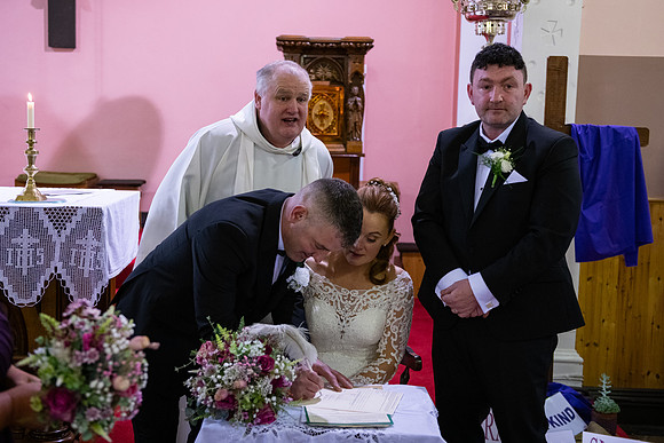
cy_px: 199
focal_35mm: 49
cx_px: 332
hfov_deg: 40.7
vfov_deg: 27.8
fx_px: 896
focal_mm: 44
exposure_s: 1/160
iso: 1250
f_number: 3.5
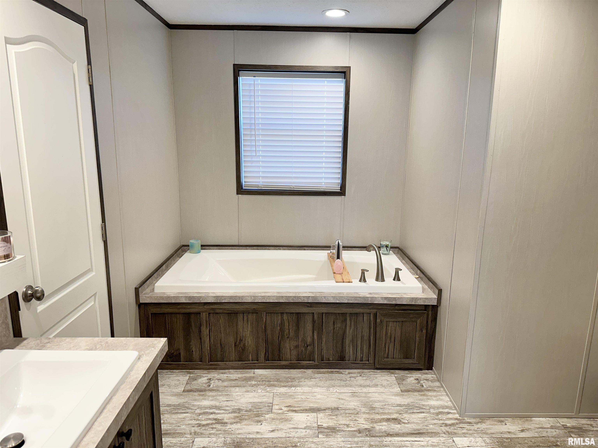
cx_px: 299
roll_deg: -0.5
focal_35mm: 24
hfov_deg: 71.6
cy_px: 224
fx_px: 415
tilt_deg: -11.5
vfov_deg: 56.8
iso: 160
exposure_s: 1/120
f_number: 1.78
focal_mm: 6.86
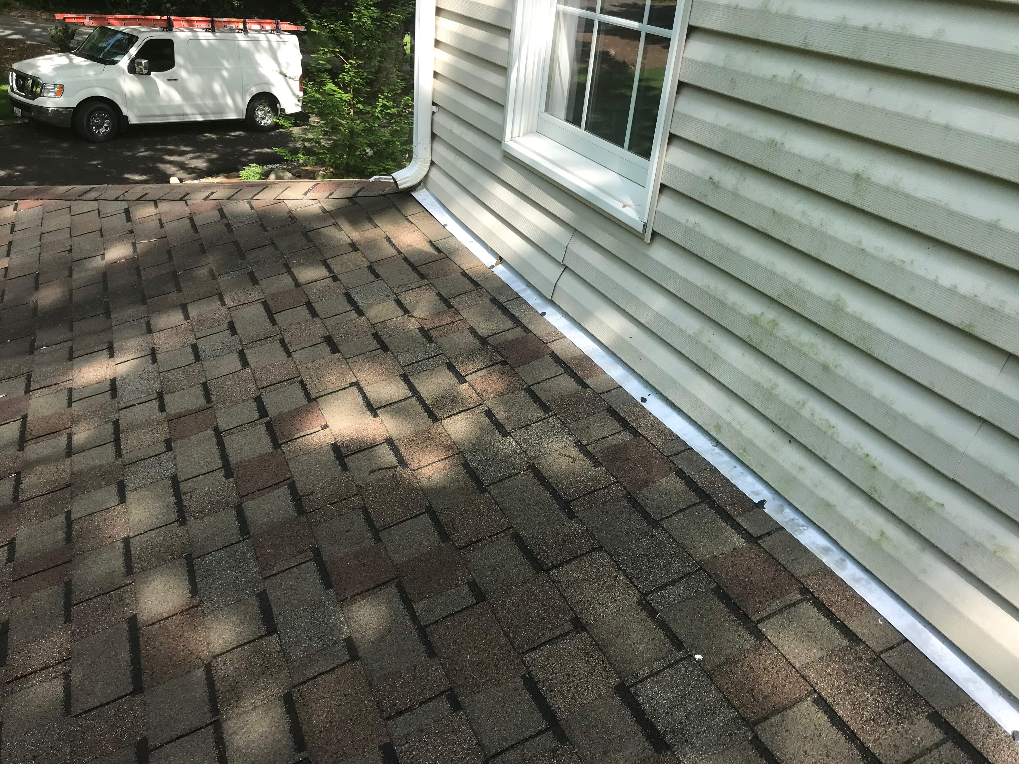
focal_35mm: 28
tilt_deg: -27.3
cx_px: 510
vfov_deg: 49.7
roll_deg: -6.1
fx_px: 824
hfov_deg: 63.4
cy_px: 382
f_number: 1.8
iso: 20
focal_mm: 3.99
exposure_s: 1/679
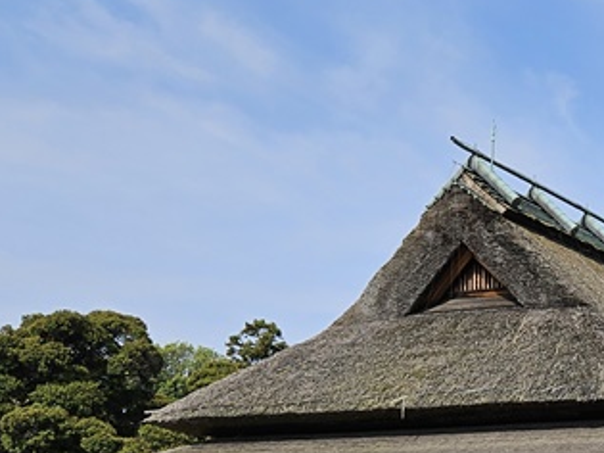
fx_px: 1273
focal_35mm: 73
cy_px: 541
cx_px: 742
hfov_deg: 24.0
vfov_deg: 19.0
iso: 25
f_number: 1.8
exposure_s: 1/2436
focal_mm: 5.4
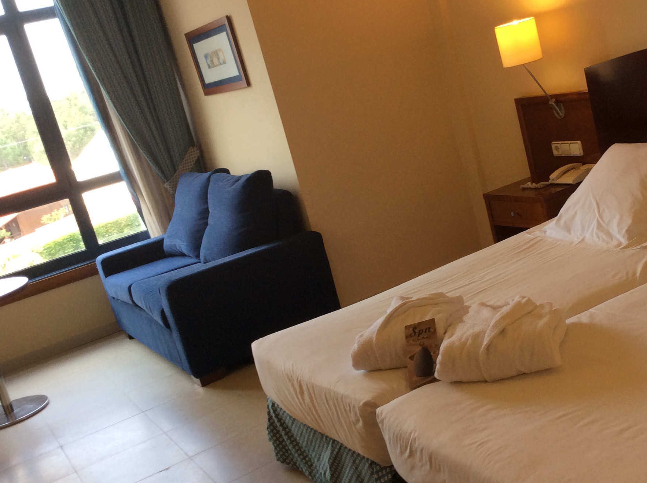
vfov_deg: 30.8
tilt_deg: -12.0
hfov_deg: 39.9
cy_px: 234
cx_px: 439
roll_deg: +15.6
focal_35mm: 47
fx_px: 877
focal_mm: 3.3
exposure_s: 1/60
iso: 40
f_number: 2.4
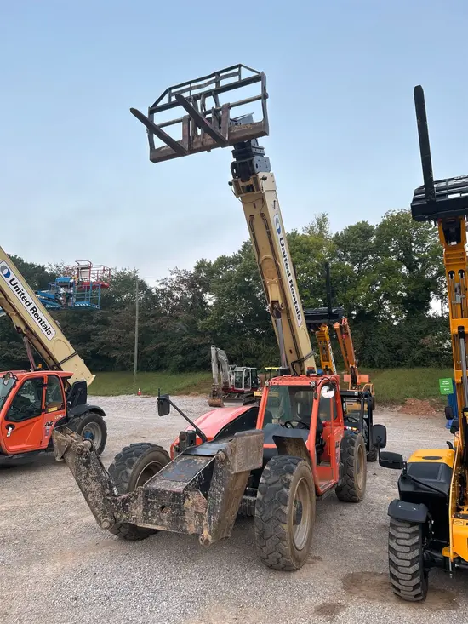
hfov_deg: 53.1
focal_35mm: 26
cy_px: 312
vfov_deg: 67.3
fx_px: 469
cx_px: 234
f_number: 1.5
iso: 40
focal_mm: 5.7
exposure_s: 1/192
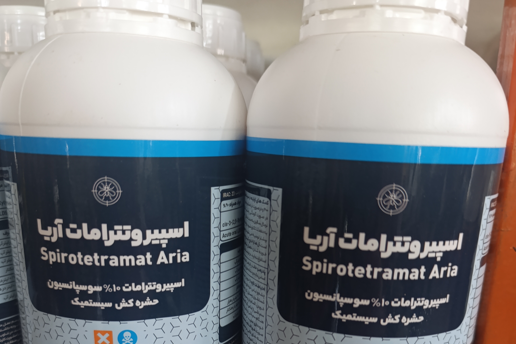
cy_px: 285
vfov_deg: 39.2
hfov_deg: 58.7
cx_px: 259
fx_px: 459
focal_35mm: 32
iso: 800
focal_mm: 6.14
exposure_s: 1/50
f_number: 1.6
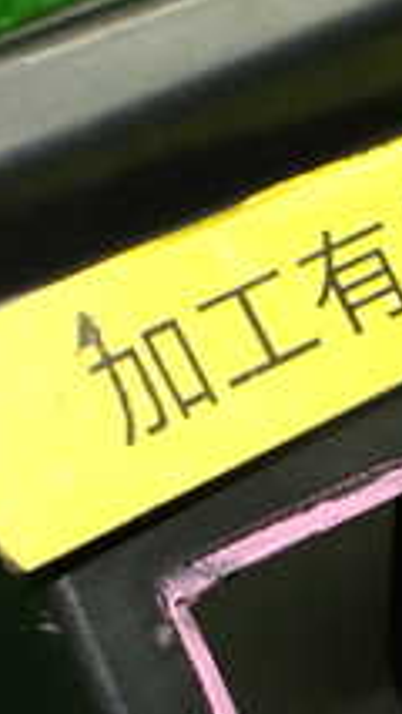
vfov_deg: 22.6
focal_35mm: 92
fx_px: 1741
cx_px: 382
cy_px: 637
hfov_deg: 13.0
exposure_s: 1/125
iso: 500
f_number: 2.3
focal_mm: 5.4
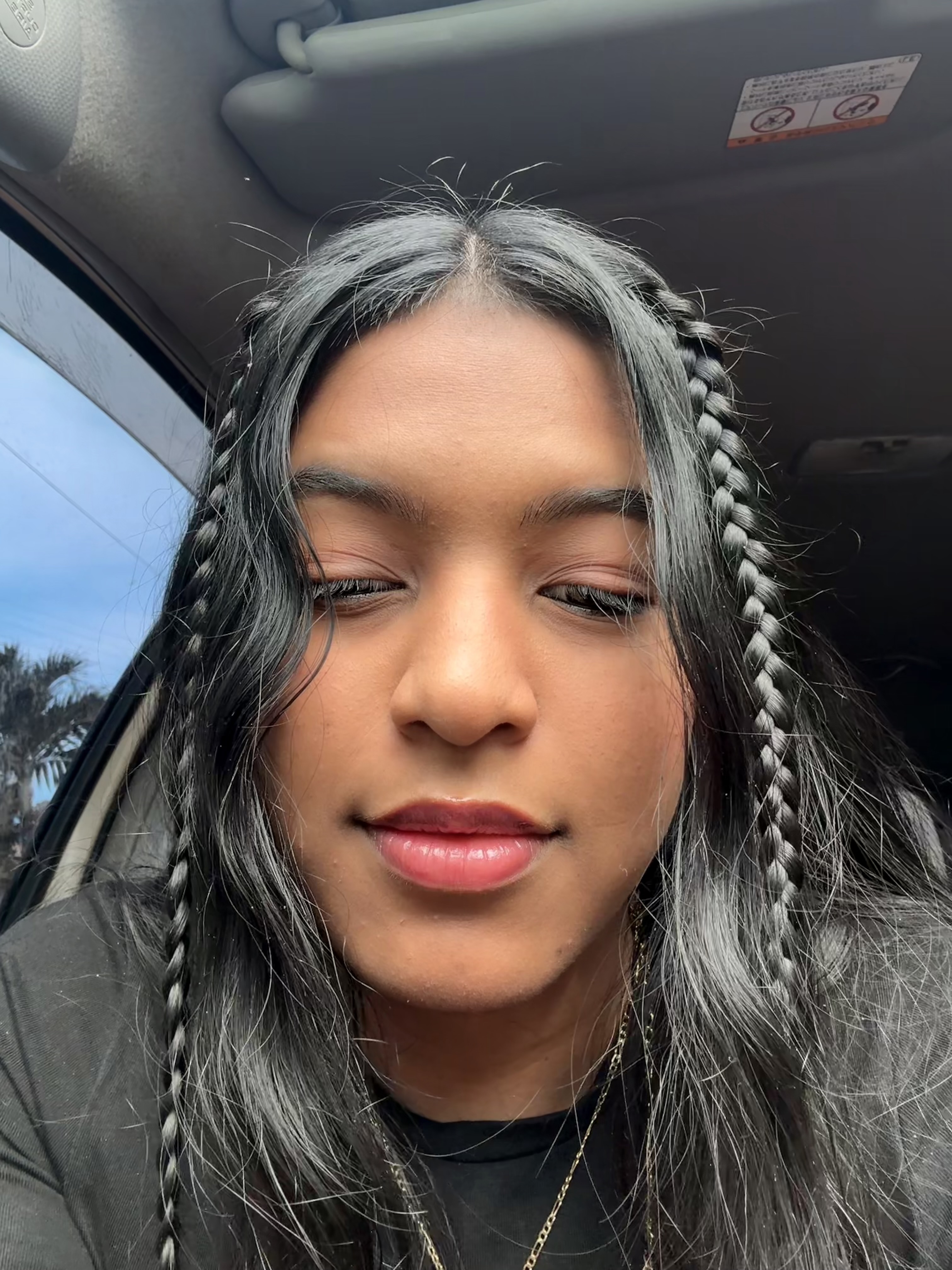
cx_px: 476
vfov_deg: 73.9
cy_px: 635
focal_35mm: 23
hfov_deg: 58.9
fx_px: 843
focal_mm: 2.69
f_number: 1.9
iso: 64
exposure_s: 1/122
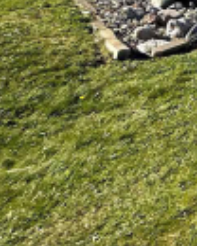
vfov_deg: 21.3
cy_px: -155
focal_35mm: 70
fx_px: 510
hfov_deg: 12.0
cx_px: 571
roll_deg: +1.4
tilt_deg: +4.4
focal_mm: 2.22
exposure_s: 1/1901
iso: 50
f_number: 2.2
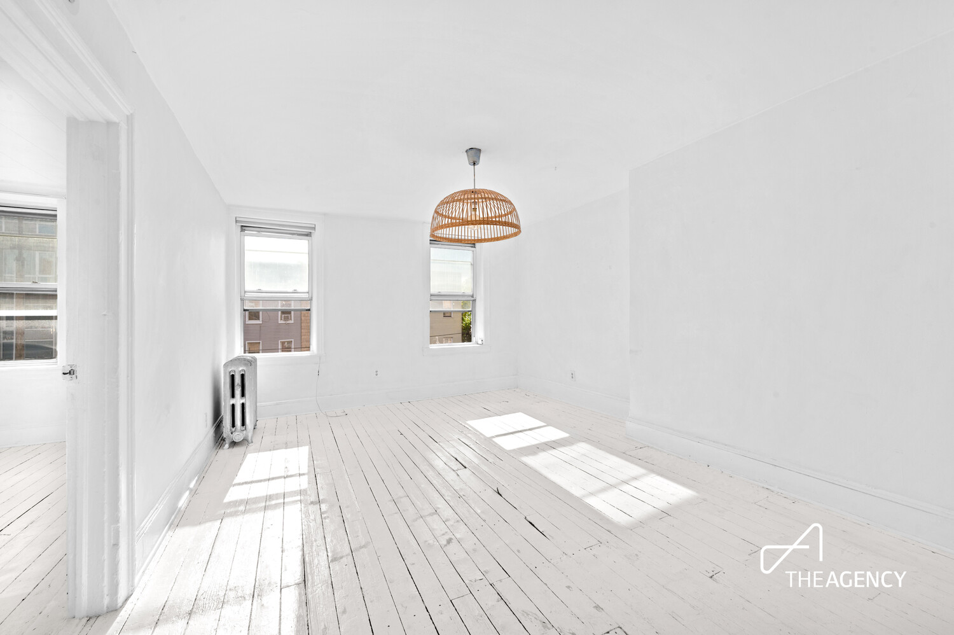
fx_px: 371
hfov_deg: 104.3
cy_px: 318
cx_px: 477
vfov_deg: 81.1
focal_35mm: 14
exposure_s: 1/60
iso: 250
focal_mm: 14
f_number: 11
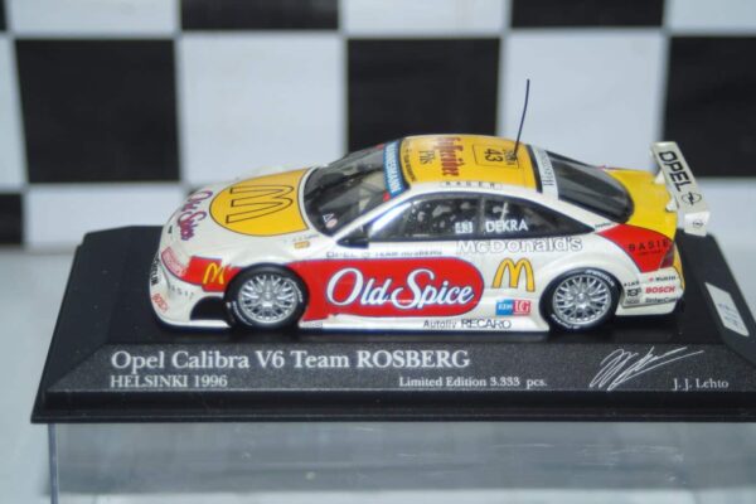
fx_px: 1575
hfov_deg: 27.0
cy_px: 252
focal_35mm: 75
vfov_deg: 18.2
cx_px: 378
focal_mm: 50
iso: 200
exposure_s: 1/100
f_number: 4.5
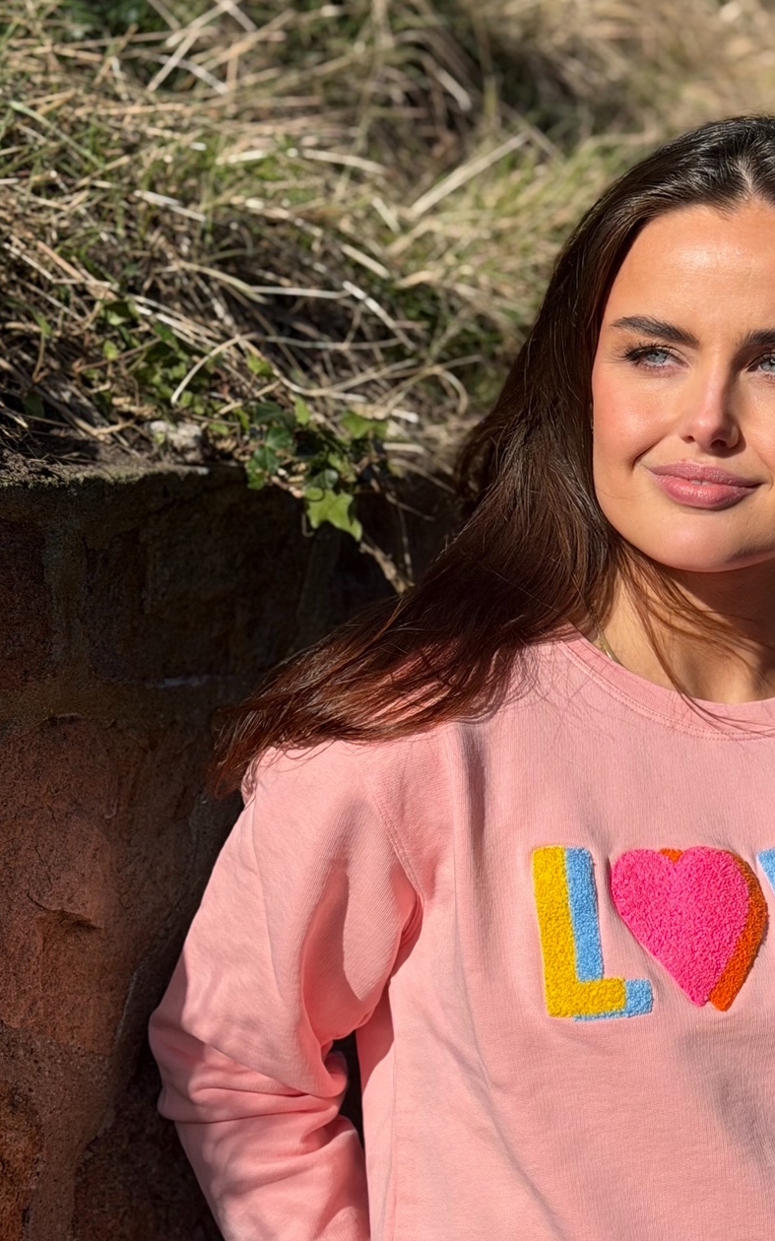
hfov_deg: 15.9
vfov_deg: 25.5
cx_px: 699
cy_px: 674
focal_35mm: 81
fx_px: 2739
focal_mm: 6.76
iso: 64
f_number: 1.78
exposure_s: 1/7143
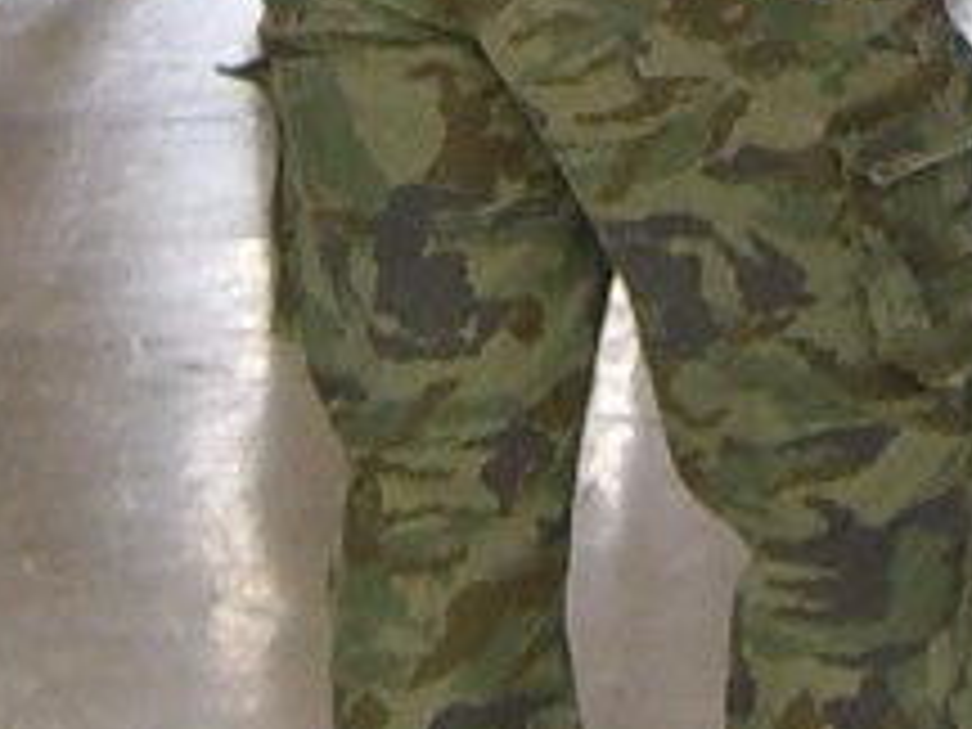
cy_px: -1076
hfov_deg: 7.0
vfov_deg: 5.1
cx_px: 594
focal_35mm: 281
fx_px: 7890
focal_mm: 6.2
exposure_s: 1/80
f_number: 2.7
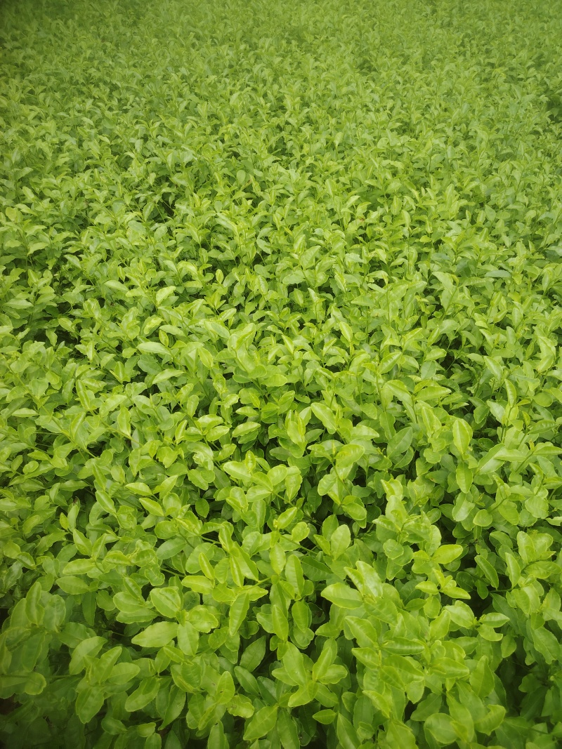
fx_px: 520
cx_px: 281
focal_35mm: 24
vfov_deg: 71.6
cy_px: 374
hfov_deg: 56.8
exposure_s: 1/900
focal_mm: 5.25
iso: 306
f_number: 1.75
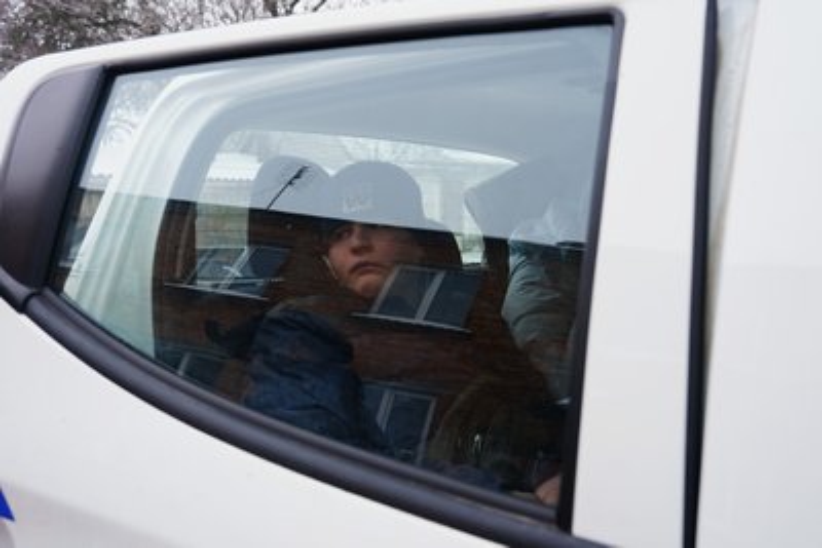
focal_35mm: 33
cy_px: 274
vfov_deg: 40.0
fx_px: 754
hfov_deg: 57.2
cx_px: 411
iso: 80
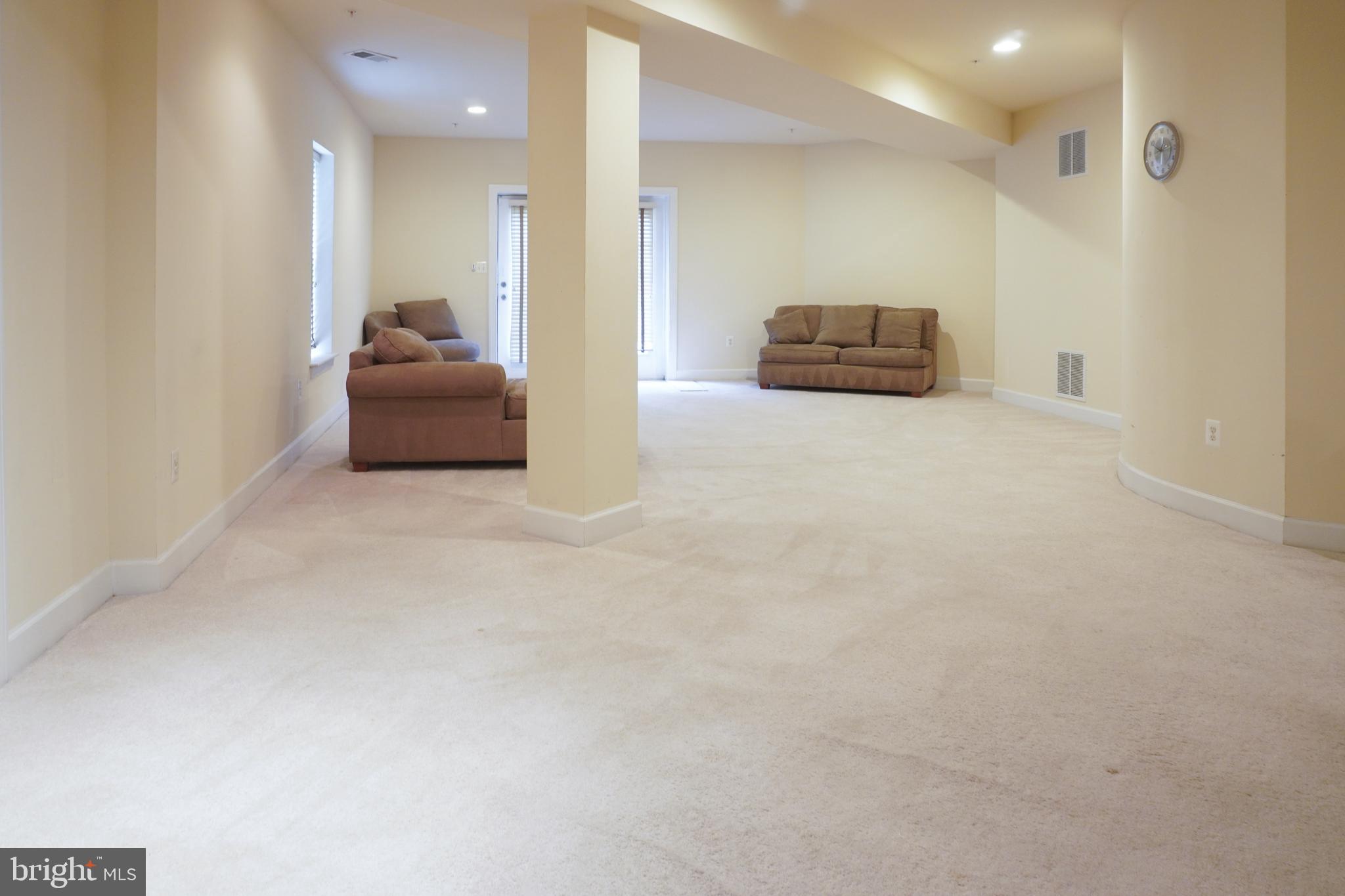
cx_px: 672
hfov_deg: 73.7
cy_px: 448
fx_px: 897
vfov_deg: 53.1
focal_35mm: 24
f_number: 7.1
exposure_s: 1/6
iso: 800
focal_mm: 16
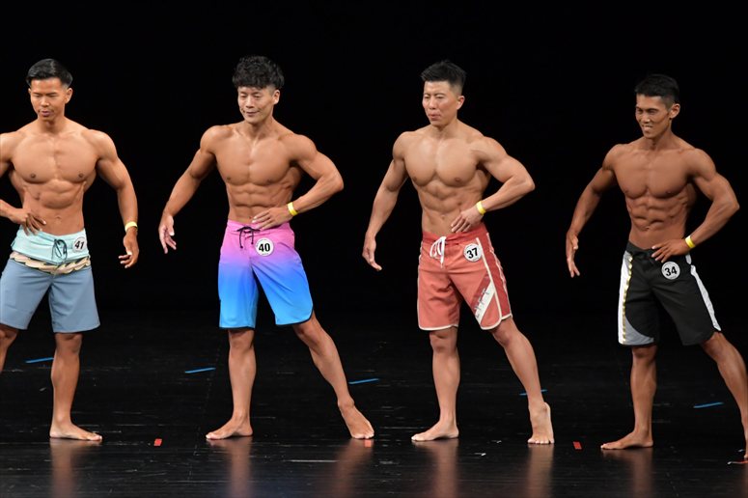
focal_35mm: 270
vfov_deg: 5.1
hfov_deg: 7.6
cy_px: 249
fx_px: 5607
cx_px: 374
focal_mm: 180
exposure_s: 1/400
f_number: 5.6
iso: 3200
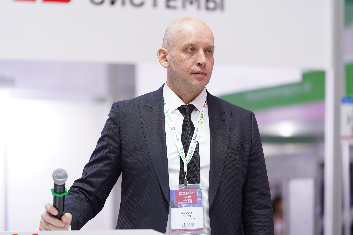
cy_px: 118
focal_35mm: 148
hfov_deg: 13.9
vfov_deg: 9.3
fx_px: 1450
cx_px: 176
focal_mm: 148
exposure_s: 1/100
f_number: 3.2
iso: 640
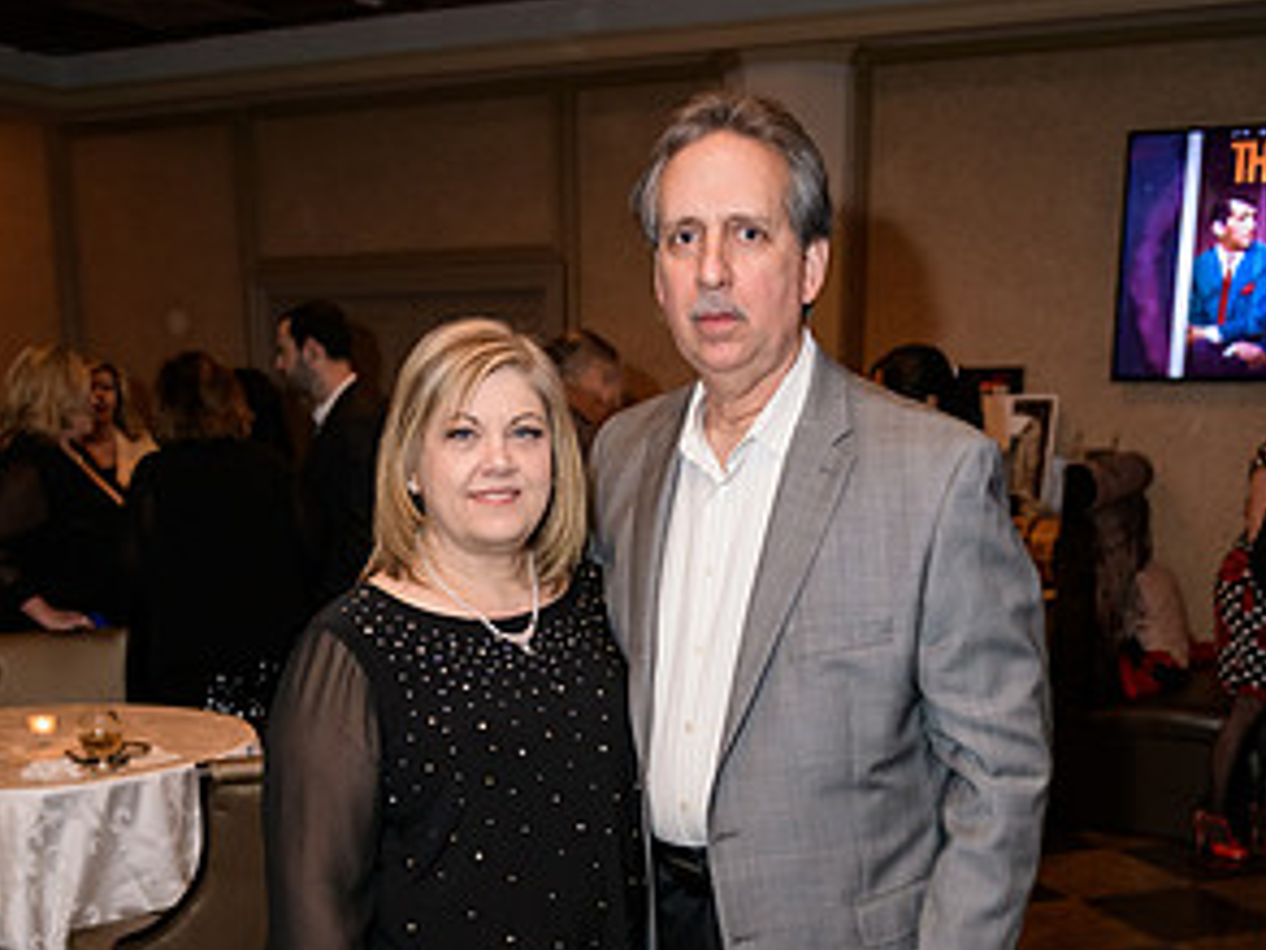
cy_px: 824
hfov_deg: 41.2
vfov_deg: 30.4
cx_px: 642
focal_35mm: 46
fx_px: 1682
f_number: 3.2
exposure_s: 1/125
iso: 1600
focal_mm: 31
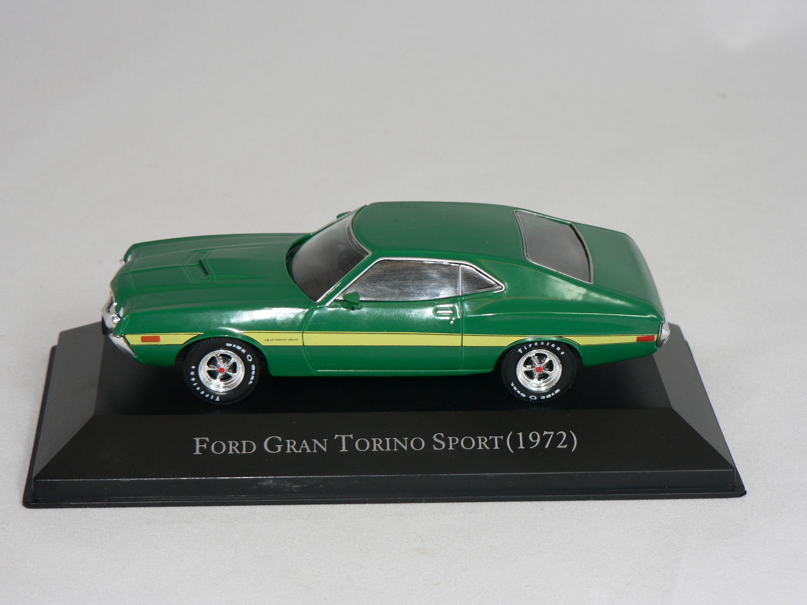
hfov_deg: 19.8
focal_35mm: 99
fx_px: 2308
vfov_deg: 14.9
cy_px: 302
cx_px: 404
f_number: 3.2
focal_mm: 16.5
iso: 80
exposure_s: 1/60
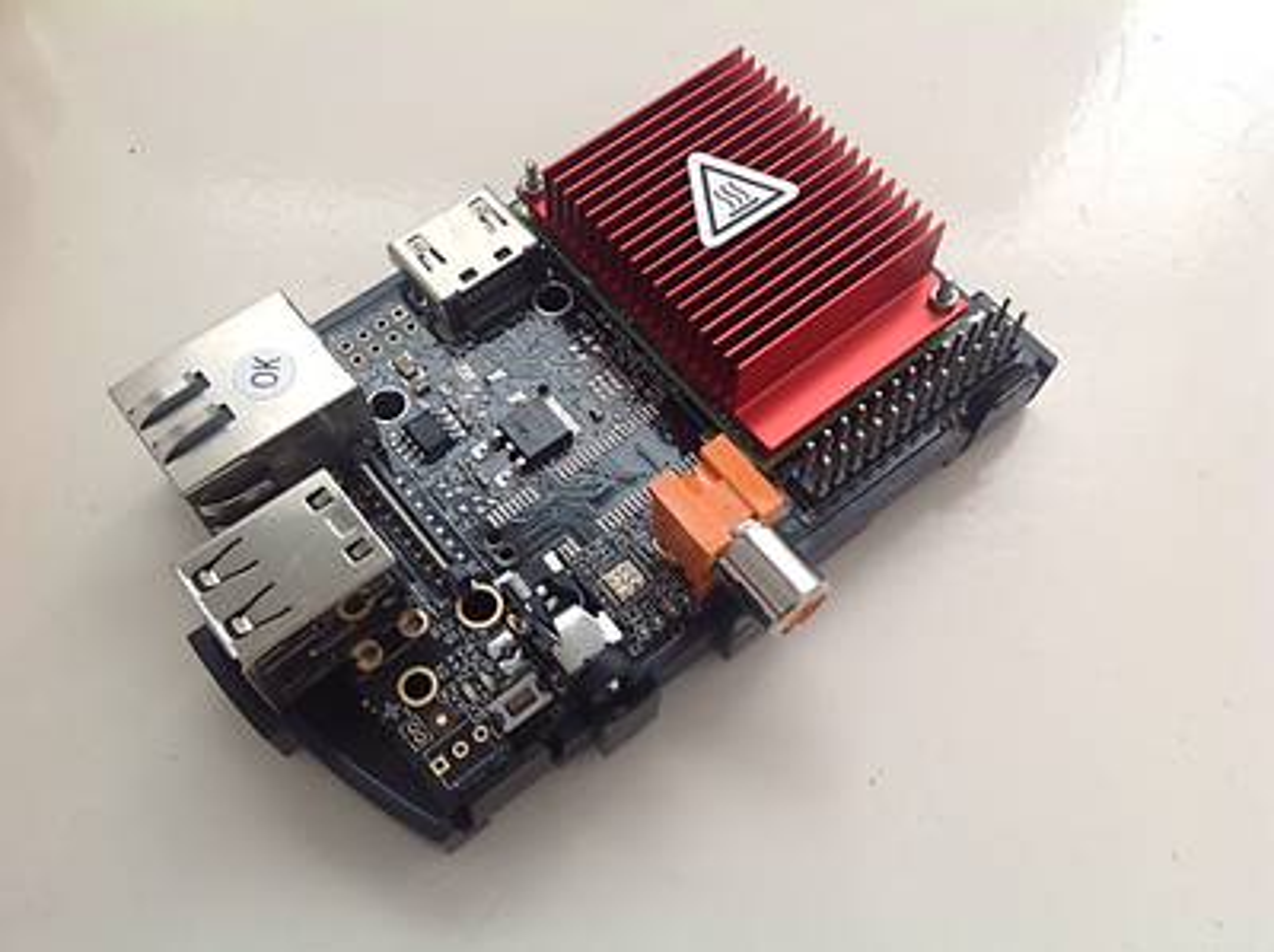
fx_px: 1287
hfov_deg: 52.7
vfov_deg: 40.6
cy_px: 476
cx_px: 637
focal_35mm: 35
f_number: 2.4
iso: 64
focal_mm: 4.28
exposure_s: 1/20
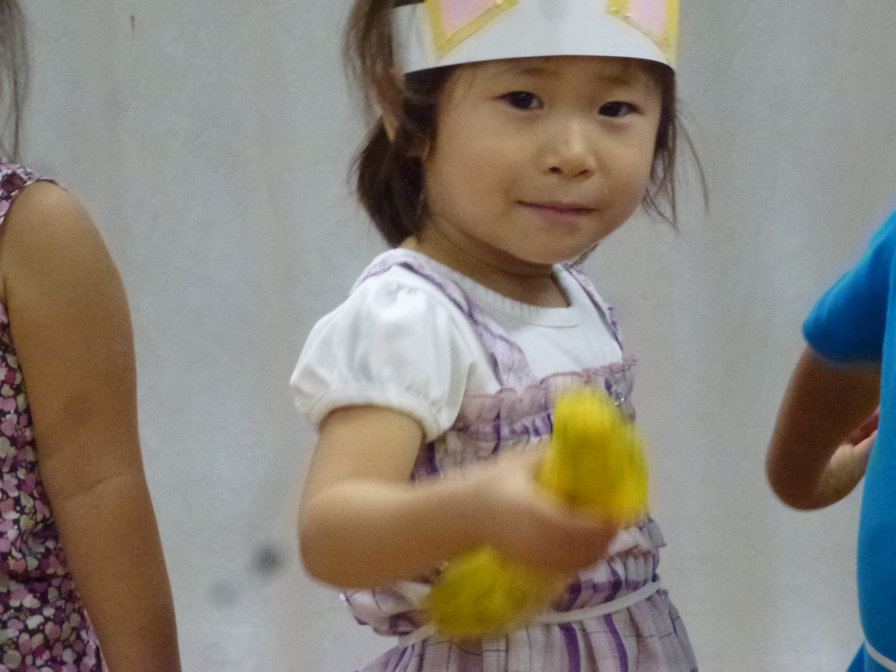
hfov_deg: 7.9
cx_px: 447
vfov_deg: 5.9
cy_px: 282
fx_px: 6497
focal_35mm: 251
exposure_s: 1/25
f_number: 5.5
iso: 800
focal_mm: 38.3
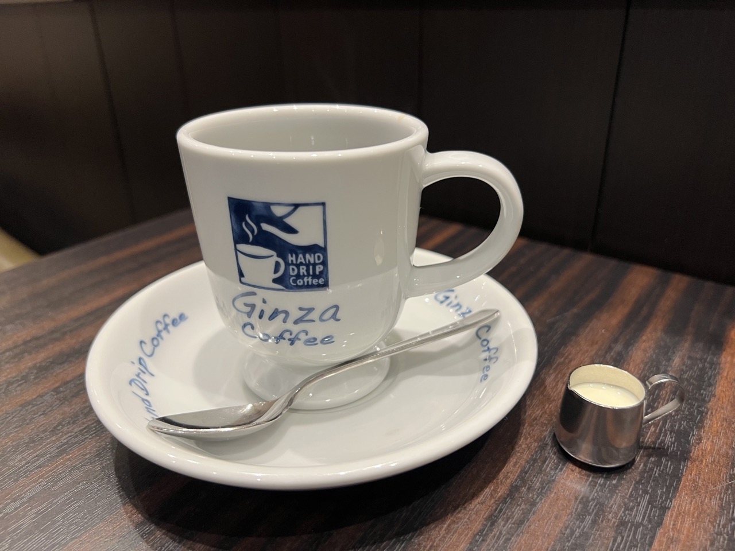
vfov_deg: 53.1
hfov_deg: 67.3
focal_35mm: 26
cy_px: 276
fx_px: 552
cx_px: 368
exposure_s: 1/50
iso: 100
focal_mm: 5.7
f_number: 1.5
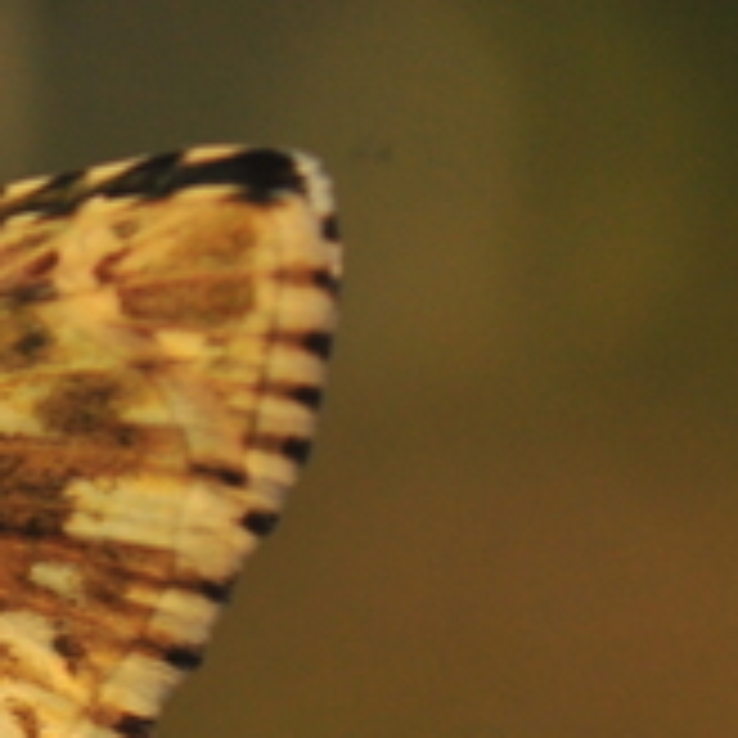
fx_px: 14472
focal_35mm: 600
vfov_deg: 2.9
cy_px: 351
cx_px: -632
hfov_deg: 2.9
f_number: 10
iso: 200
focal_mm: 80
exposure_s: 1/400
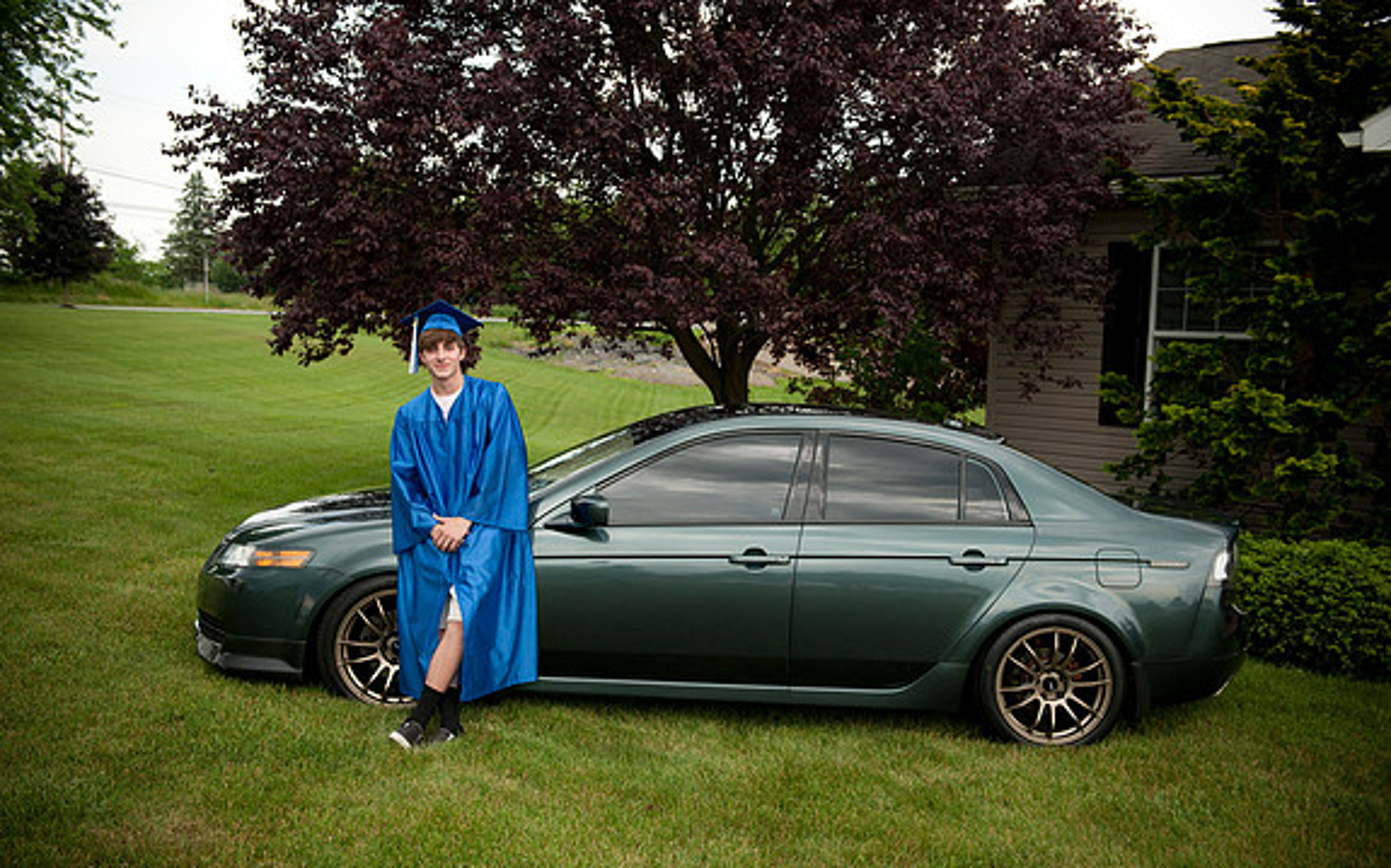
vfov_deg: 34.4
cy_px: 435
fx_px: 1402
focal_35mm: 37
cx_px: 694
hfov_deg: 52.8
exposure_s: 1/640
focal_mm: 36
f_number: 4.5
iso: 500
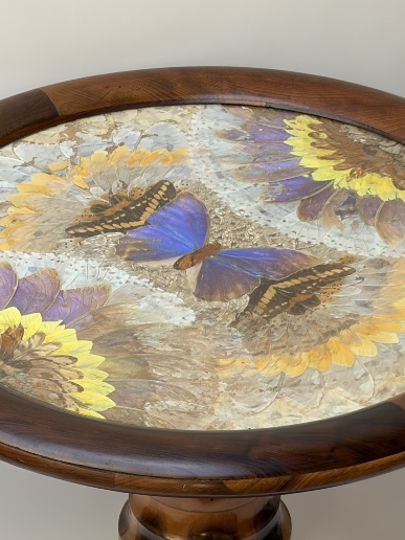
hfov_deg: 12.2
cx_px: 199
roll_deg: +1.2
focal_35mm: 121
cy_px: 526
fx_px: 1888
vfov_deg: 16.0
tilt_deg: -38.8
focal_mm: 5.96
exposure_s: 1/123
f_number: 1.6
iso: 25
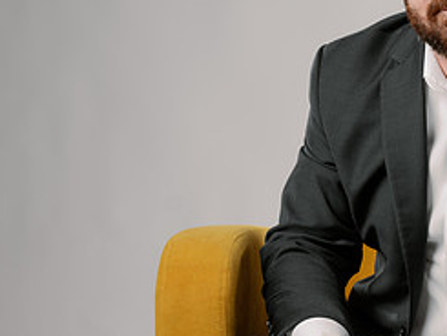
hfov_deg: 15.1
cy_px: 202
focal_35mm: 128
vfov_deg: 11.6
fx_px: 1654
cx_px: 474
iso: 100
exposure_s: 1/200
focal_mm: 50
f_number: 5
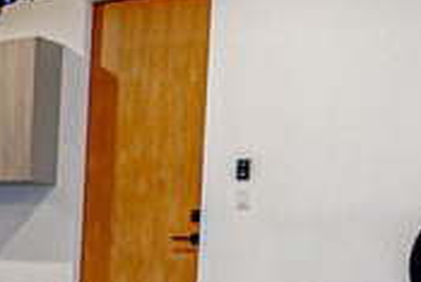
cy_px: 275
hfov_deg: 22.0
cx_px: -140
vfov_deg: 16.4
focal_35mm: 82
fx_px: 960
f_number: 8
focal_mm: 14
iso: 400
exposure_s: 1/80
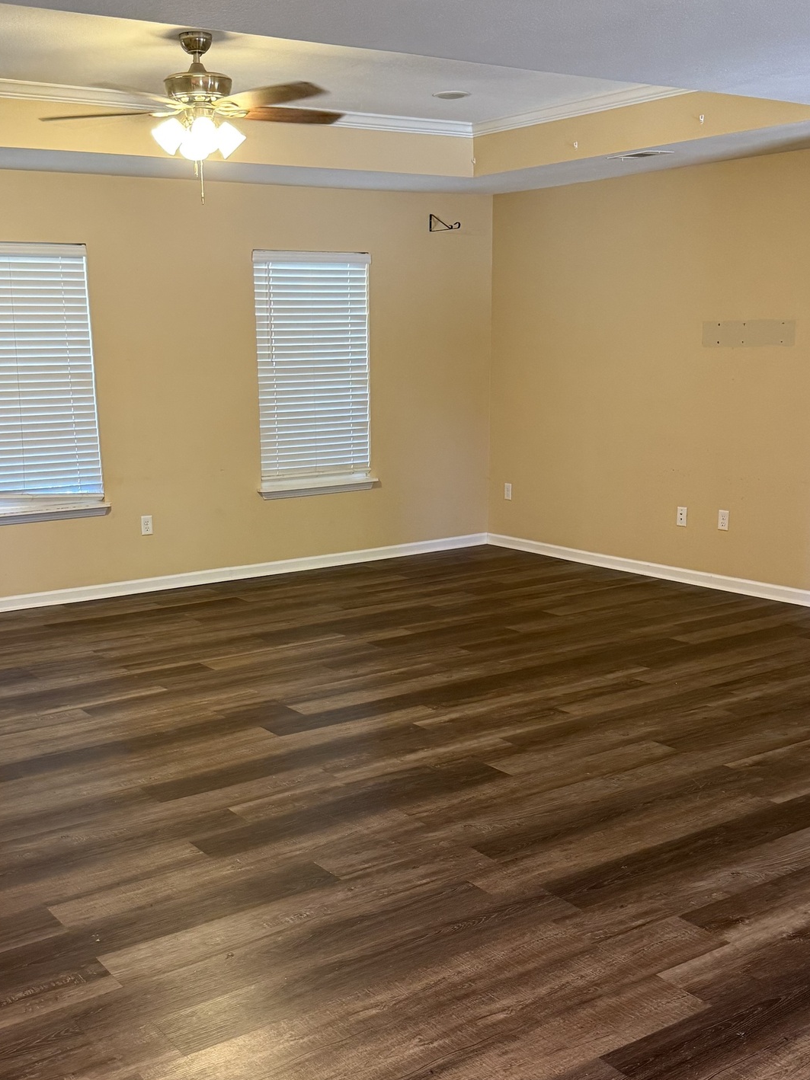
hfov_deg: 36.8
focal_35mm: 39
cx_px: 358
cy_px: 628
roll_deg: +0.8
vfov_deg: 47.7
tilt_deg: -14.0
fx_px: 1217
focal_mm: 6.76
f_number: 1.78
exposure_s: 1/60
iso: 320
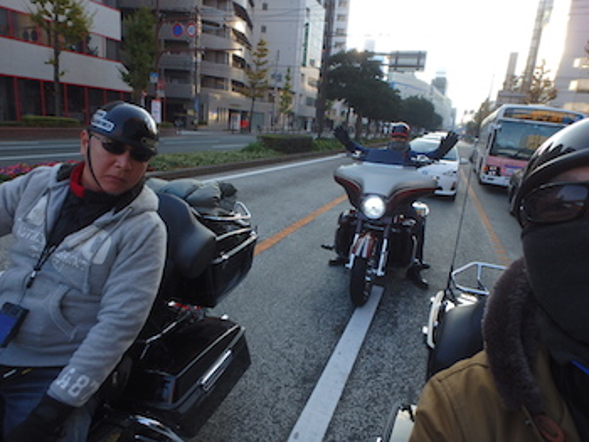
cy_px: 221
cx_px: 294
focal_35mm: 21
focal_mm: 3.7
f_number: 3.5
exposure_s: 1/160
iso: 125
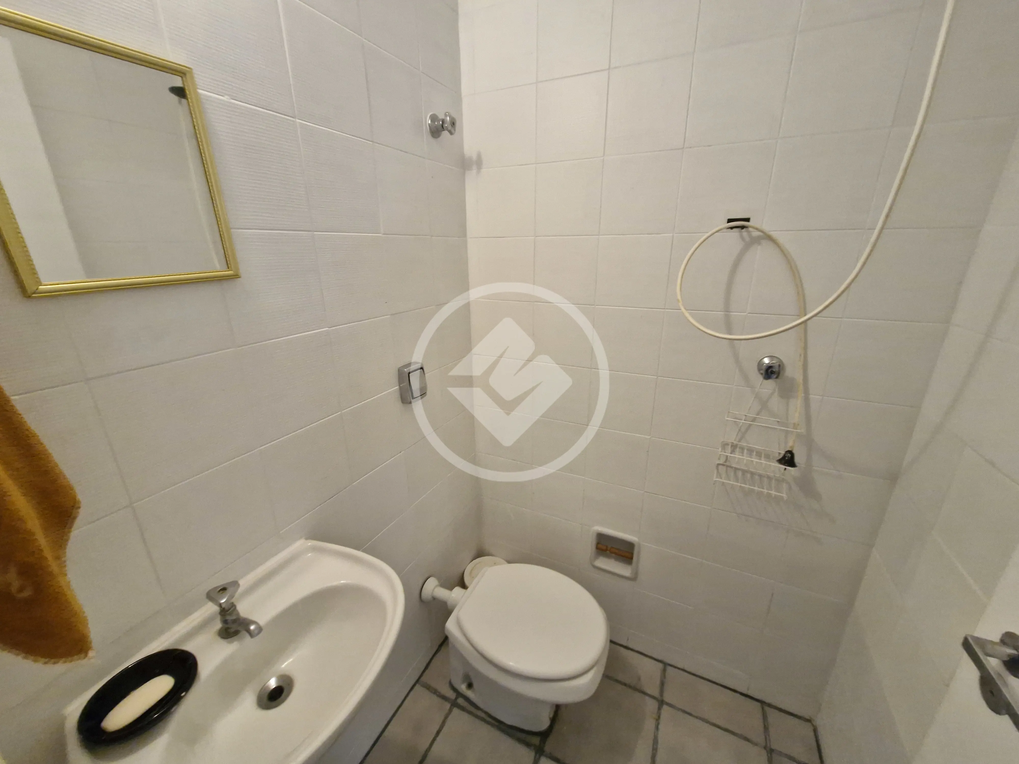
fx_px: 383
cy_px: 382
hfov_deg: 106.2
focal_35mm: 13
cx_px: 510
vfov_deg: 89.9
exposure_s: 1/60
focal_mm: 1.74
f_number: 2.2
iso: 400
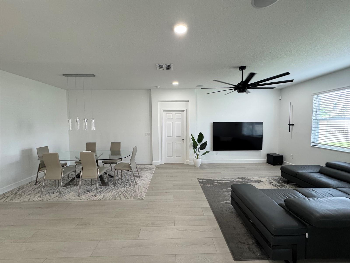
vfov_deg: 85.7
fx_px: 142
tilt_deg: -4.1
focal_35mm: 14
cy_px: 132
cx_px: 175
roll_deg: +0.4
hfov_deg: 102.1
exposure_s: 1/120
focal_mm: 2.22
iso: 250
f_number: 2.2
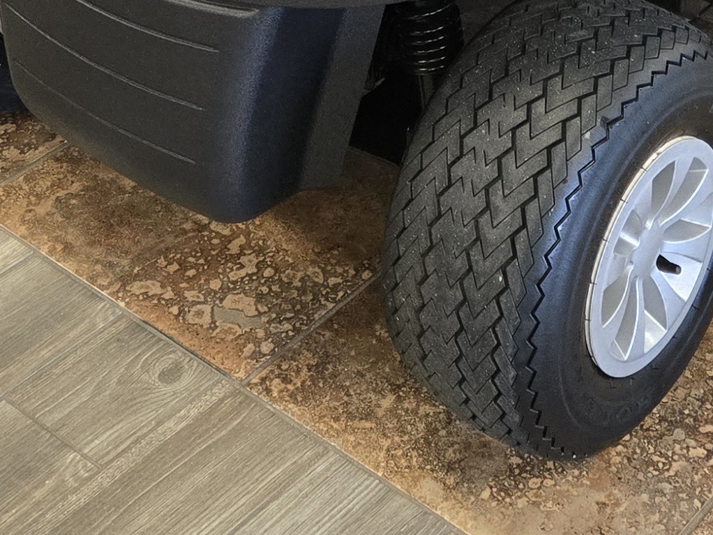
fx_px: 1854
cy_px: -506
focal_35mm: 90
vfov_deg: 14.0
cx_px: 412
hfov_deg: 21.7
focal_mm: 5.4
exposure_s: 1/120
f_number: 1.8
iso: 320
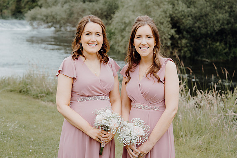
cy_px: 79
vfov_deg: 19.5
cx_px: 118
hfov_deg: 28.8
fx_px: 461
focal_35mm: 70
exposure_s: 1/200
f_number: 5
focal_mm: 70
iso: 125
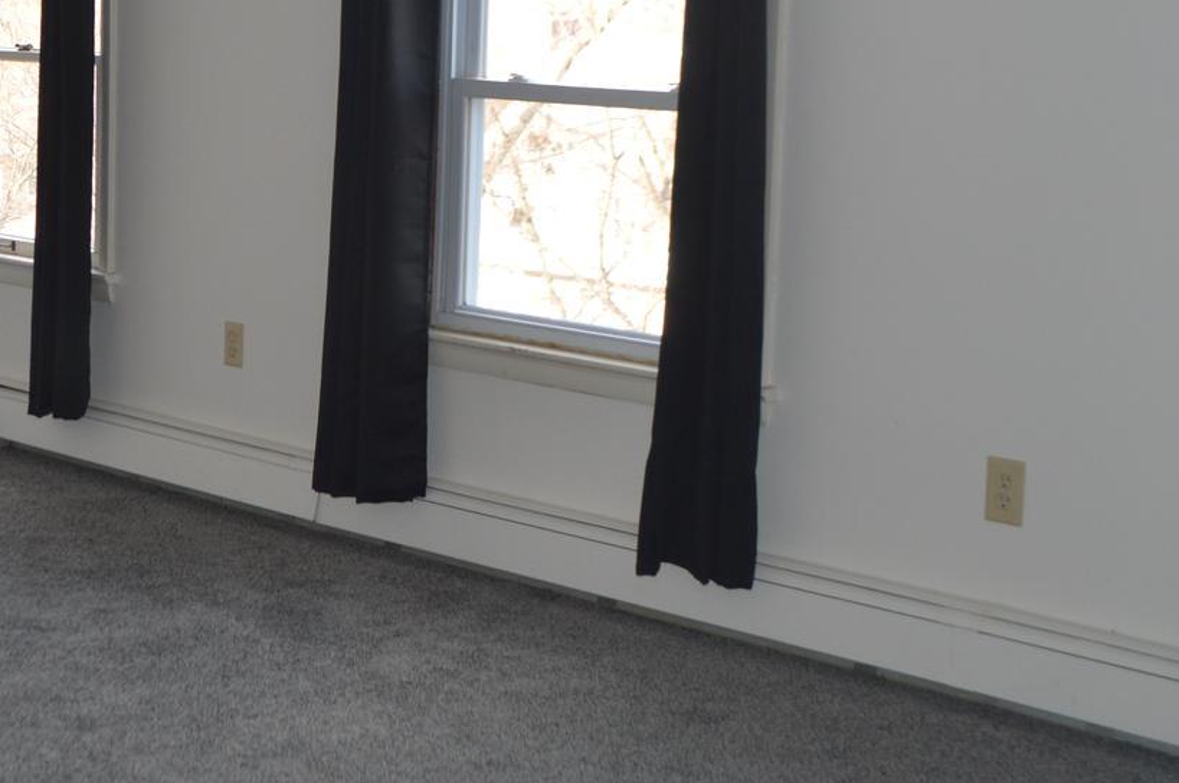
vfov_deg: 18.0
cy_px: 198
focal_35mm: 75
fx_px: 2453
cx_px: 104
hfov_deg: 26.1
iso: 250
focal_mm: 20
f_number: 4
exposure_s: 1/125
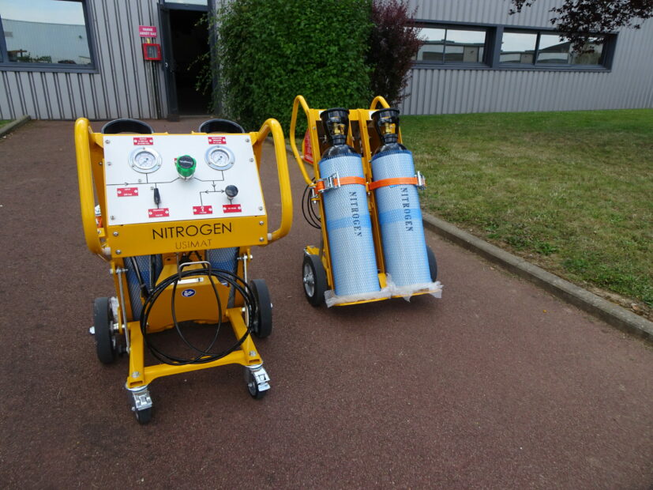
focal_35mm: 24
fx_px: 453
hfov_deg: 71.6
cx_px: 326
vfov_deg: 56.8
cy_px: 245
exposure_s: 1/320
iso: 80
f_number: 3.5
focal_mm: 4.1
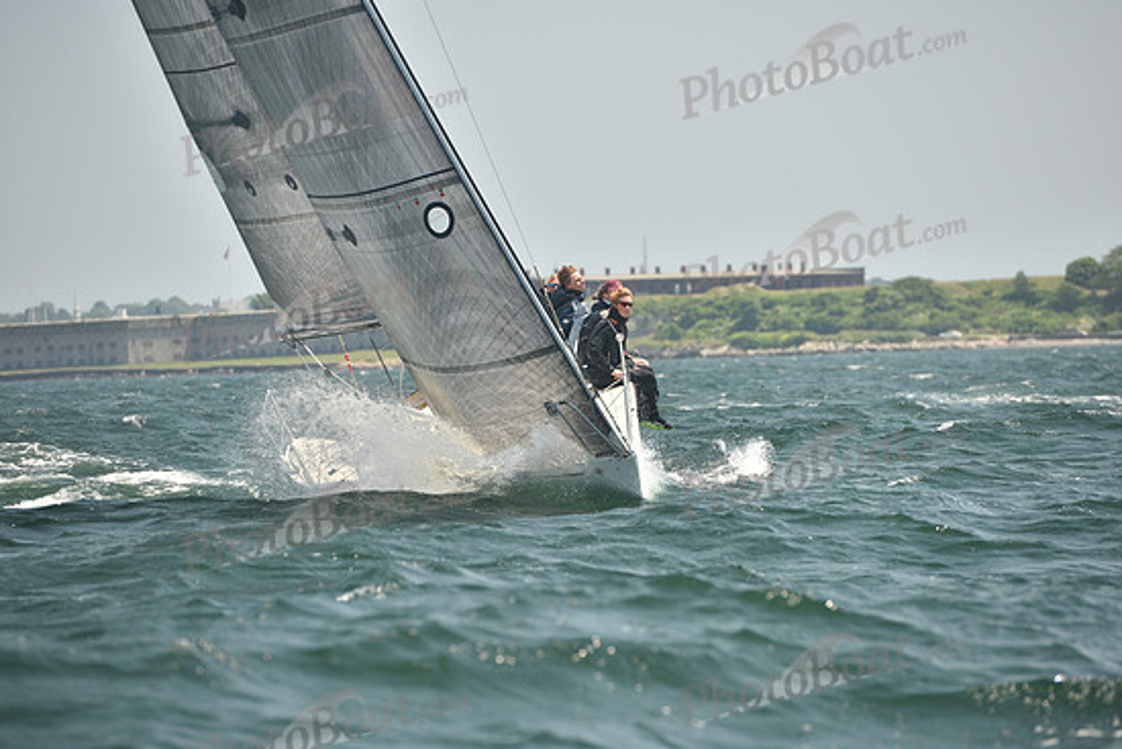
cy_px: 389
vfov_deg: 6.5
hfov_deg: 9.7
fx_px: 6577
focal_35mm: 211
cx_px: 575
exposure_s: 1/640
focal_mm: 200
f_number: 5
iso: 250
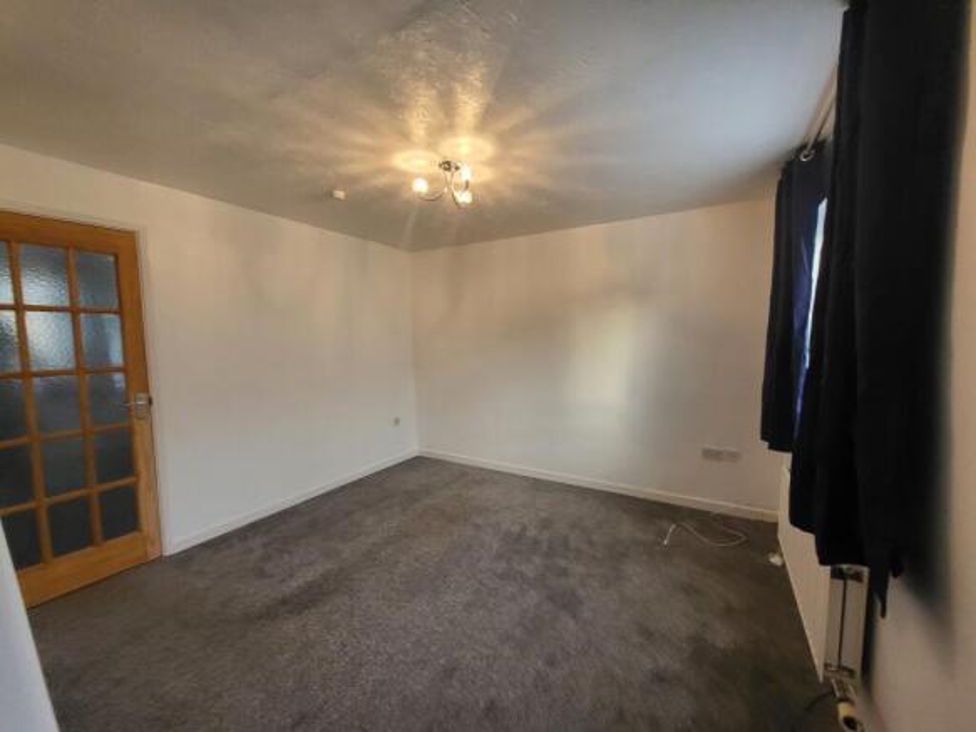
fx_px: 366
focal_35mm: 13
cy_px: 366
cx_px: 488
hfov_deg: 106.2
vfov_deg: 89.9
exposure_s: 1/50
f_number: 2.2
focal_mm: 1.74
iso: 200
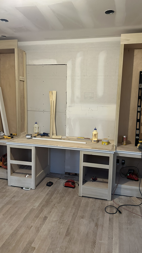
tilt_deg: -8.8
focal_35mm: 27
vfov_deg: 69.9
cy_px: 125
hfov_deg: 42.9
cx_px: 73
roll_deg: -0.7
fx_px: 181
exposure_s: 1/60
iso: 640
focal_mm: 6.86
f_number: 1.78
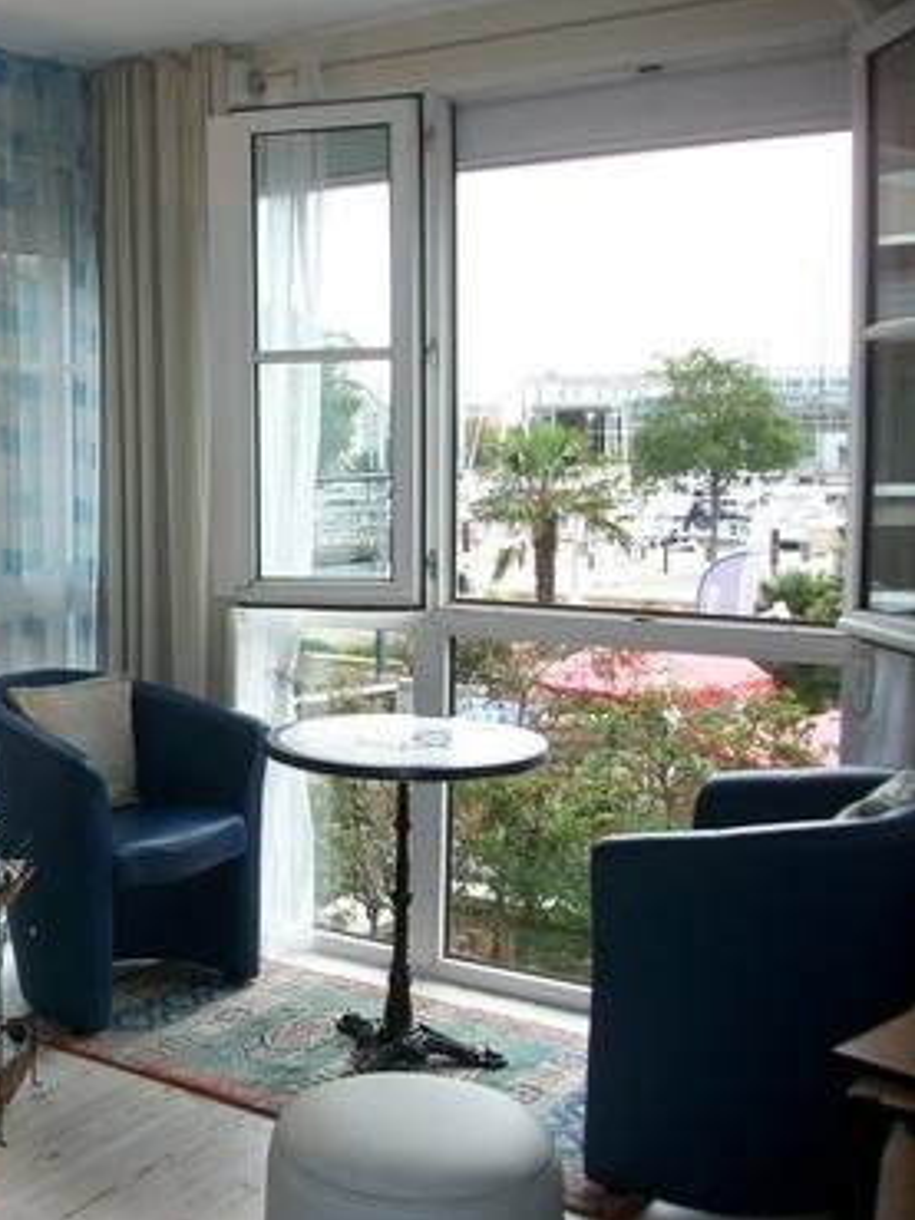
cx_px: 92
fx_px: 1479
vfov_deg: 44.8
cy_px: 613
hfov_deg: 32.7
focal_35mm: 42
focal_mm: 5.7
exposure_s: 1/296
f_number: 2.9
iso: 80
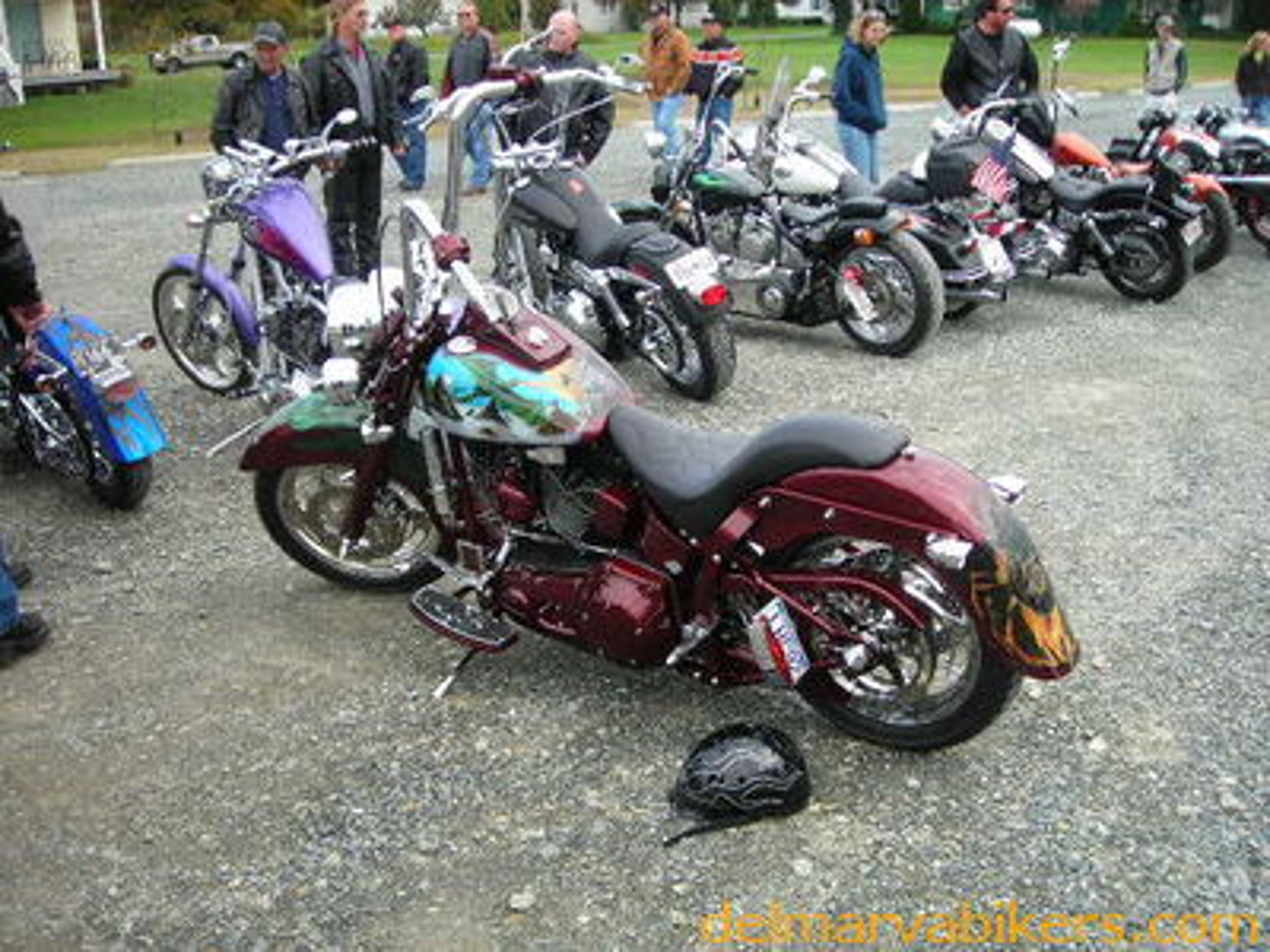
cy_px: 476
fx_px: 1394
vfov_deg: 37.7
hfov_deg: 49.0
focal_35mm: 38
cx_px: 635
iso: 50
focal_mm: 6.3
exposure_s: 1/143
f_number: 3.2
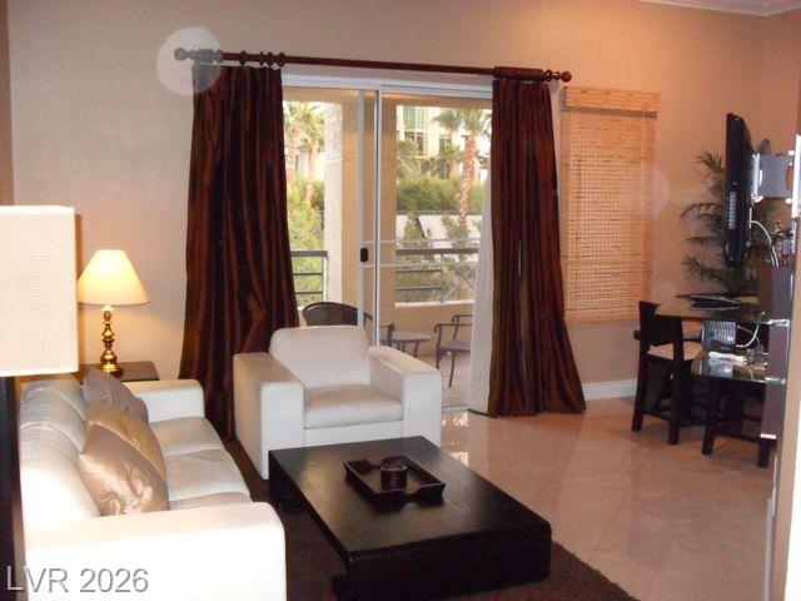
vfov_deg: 40.7
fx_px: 810
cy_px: 300
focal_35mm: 35
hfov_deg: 52.6
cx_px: 400
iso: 480
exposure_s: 1/45
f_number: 3
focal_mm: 6.3
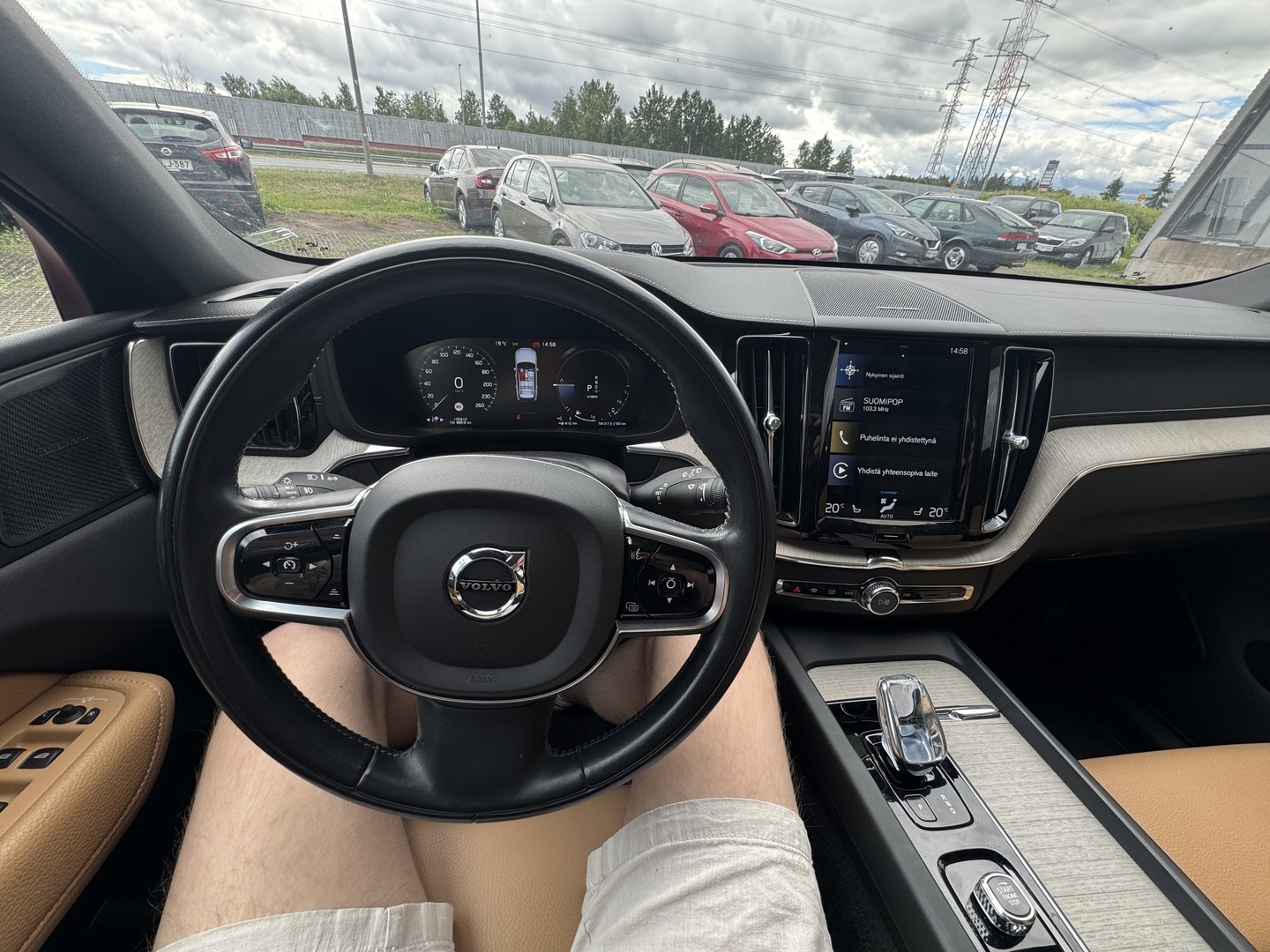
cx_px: 635
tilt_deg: -29.1
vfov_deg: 85.7
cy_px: 476
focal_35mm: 14
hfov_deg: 102.1
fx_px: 514
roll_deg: -3.9
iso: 40
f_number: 2.2
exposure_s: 1/153
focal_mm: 2.22
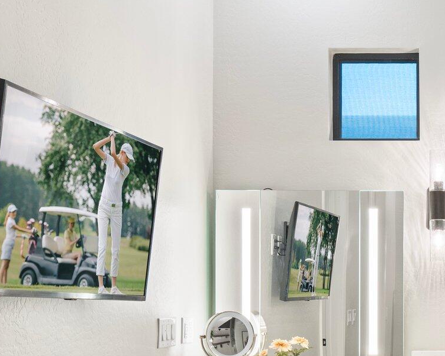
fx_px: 909
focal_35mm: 69
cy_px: 307
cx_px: 572
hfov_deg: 24.2
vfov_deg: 21.8
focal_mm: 27
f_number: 8
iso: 1000
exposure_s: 1/4
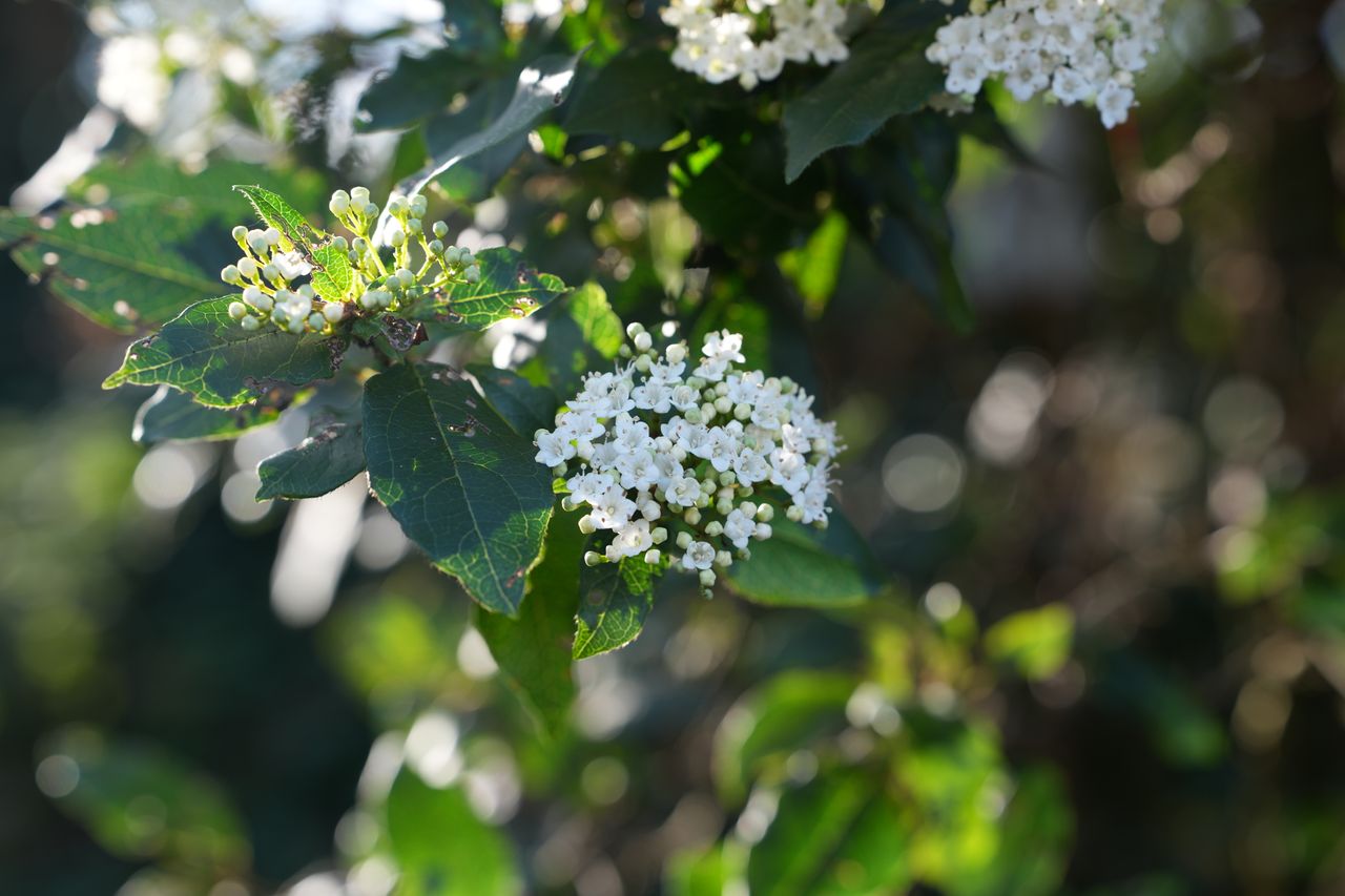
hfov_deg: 28.8
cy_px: 448
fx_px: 2615
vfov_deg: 19.5
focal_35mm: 70
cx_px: 672
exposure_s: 1/160
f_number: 4
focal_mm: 70
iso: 160
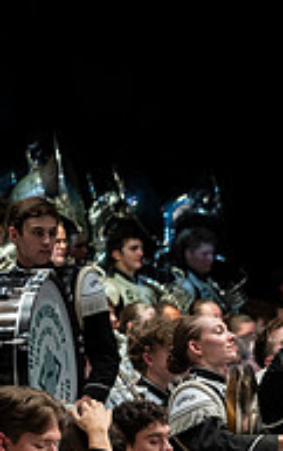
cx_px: 519
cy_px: 377
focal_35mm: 214
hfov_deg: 6.0
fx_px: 2635
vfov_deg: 9.8
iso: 800
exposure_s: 1/500
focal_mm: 70
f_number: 2.8
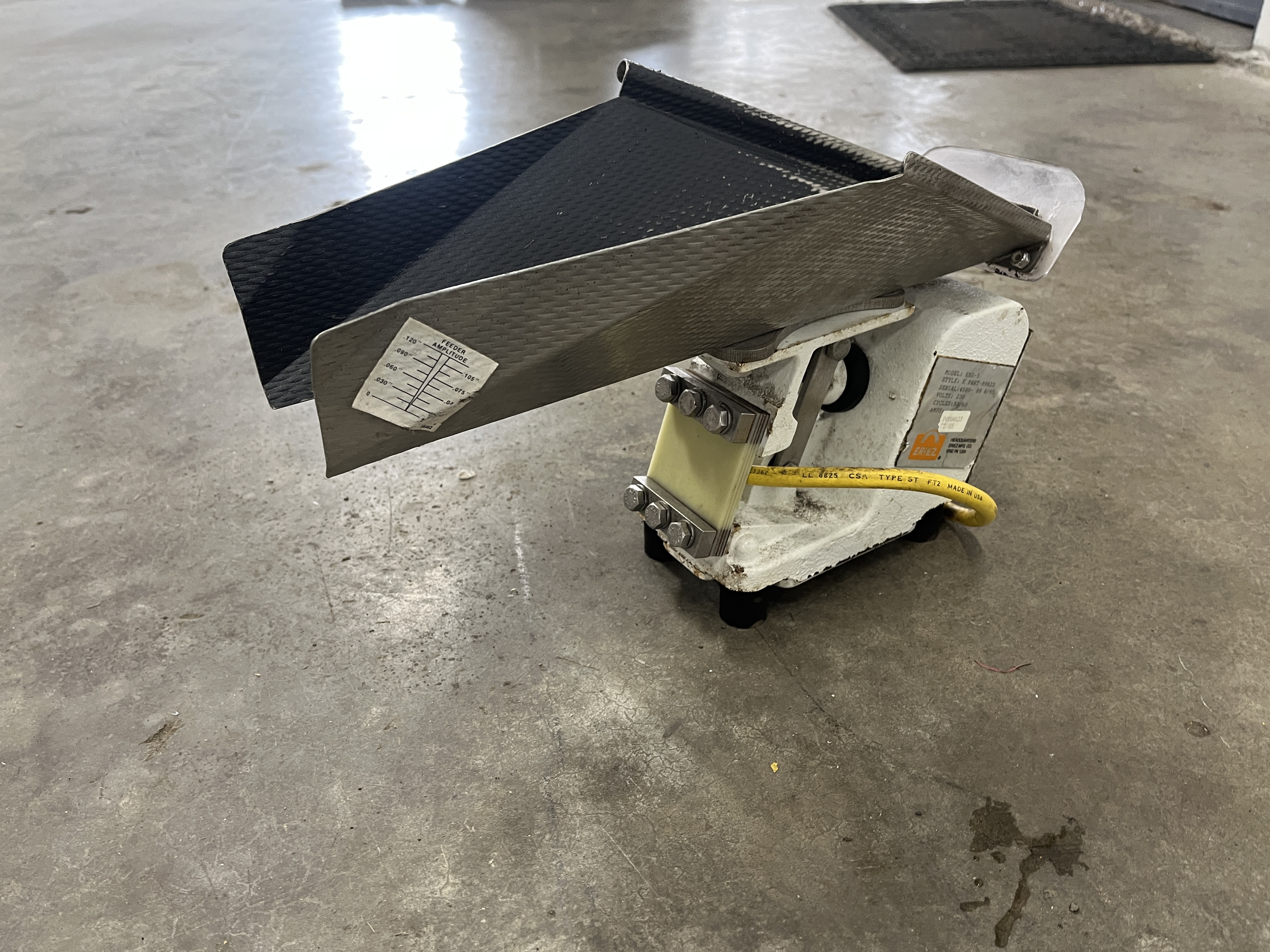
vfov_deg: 53.1
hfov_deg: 67.3
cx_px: 635
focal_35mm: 26
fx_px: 954
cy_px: 476
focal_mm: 5.1
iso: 160
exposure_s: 1/60
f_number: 1.6
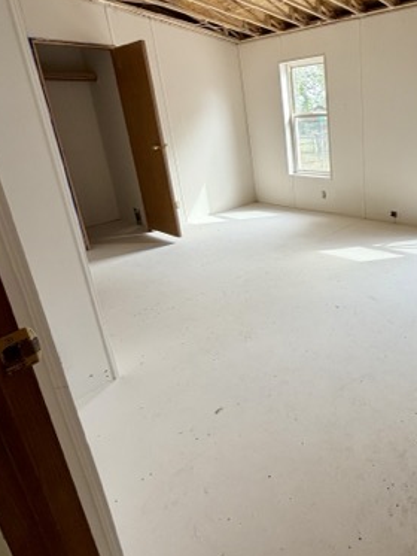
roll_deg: +2.7
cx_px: 337
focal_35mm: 24
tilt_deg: -17.6
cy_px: 231
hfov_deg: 52.9
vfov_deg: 71.0
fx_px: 385
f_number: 2.2
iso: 100
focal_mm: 2.22
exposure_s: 1/121
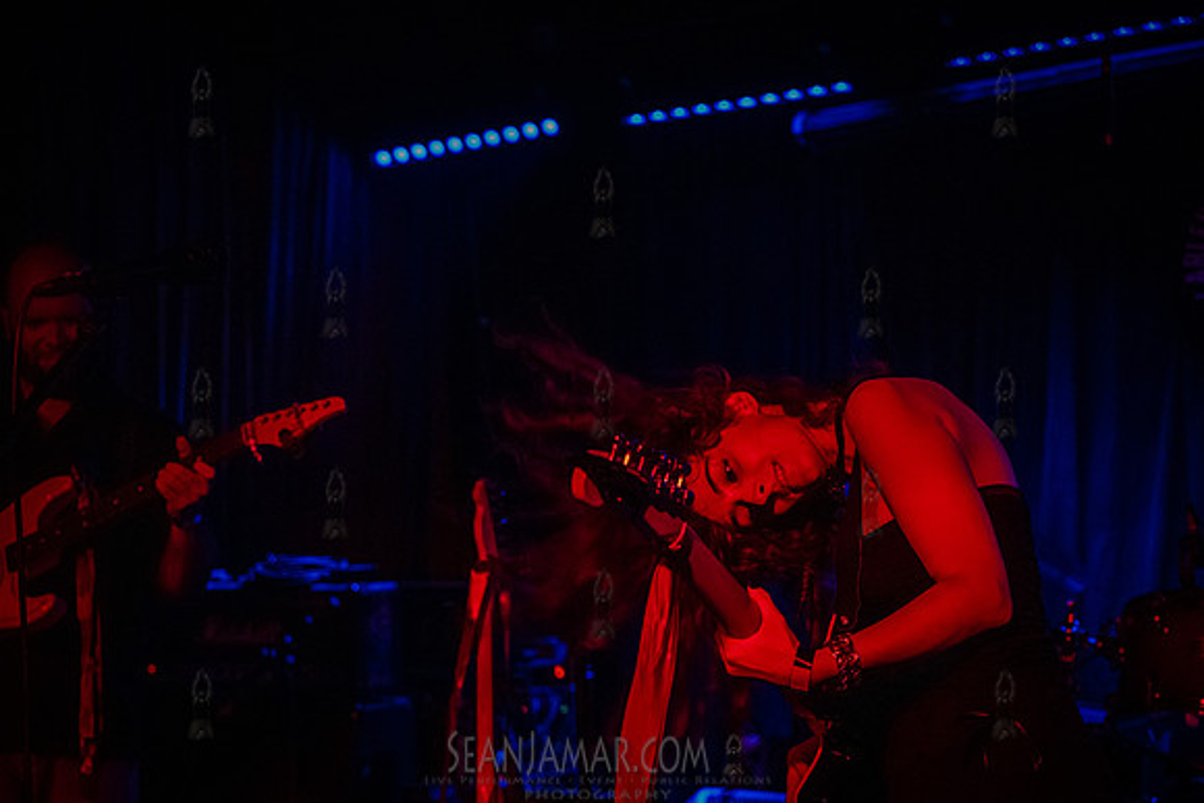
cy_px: 403
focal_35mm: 56
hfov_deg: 35.8
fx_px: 1866
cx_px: 577
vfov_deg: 24.3
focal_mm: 52
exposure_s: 1/320
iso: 16000
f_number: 3.2
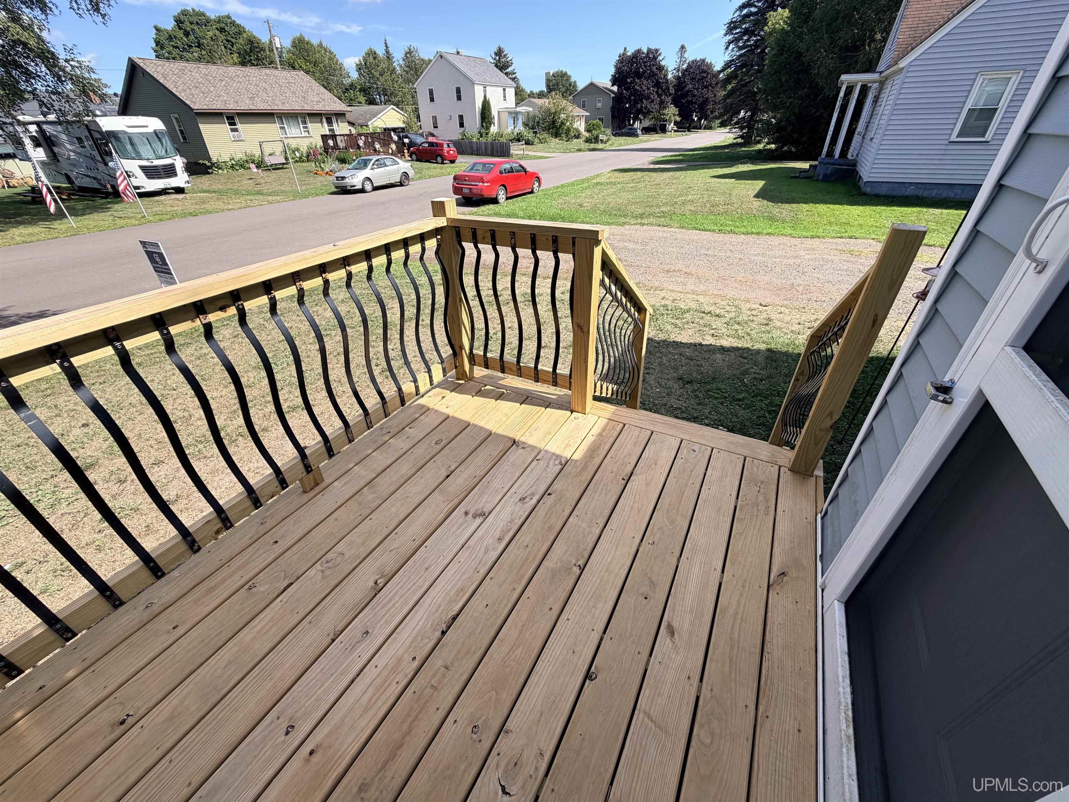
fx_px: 432
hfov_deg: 102.1
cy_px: 401
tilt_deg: -32.8
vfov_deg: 85.7
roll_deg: +2.0
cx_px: 534
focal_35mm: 14
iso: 40
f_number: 2.2
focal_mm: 2.22
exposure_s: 1/717
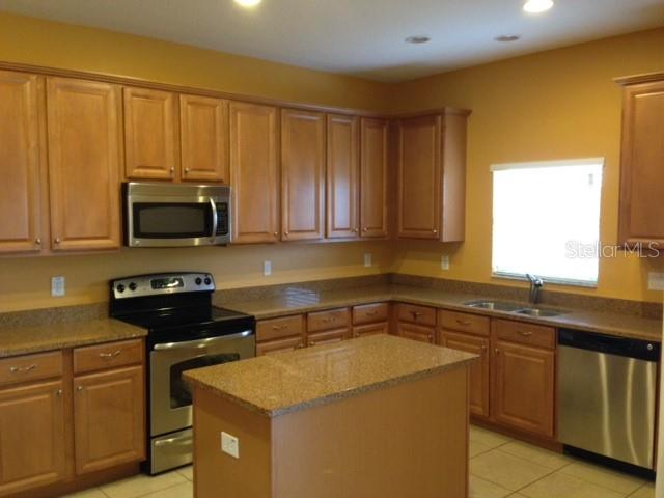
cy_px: 249
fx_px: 633
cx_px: 332
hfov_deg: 55.4
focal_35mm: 33
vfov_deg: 42.9
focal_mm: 4.12
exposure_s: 1/20
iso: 250
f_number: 2.4
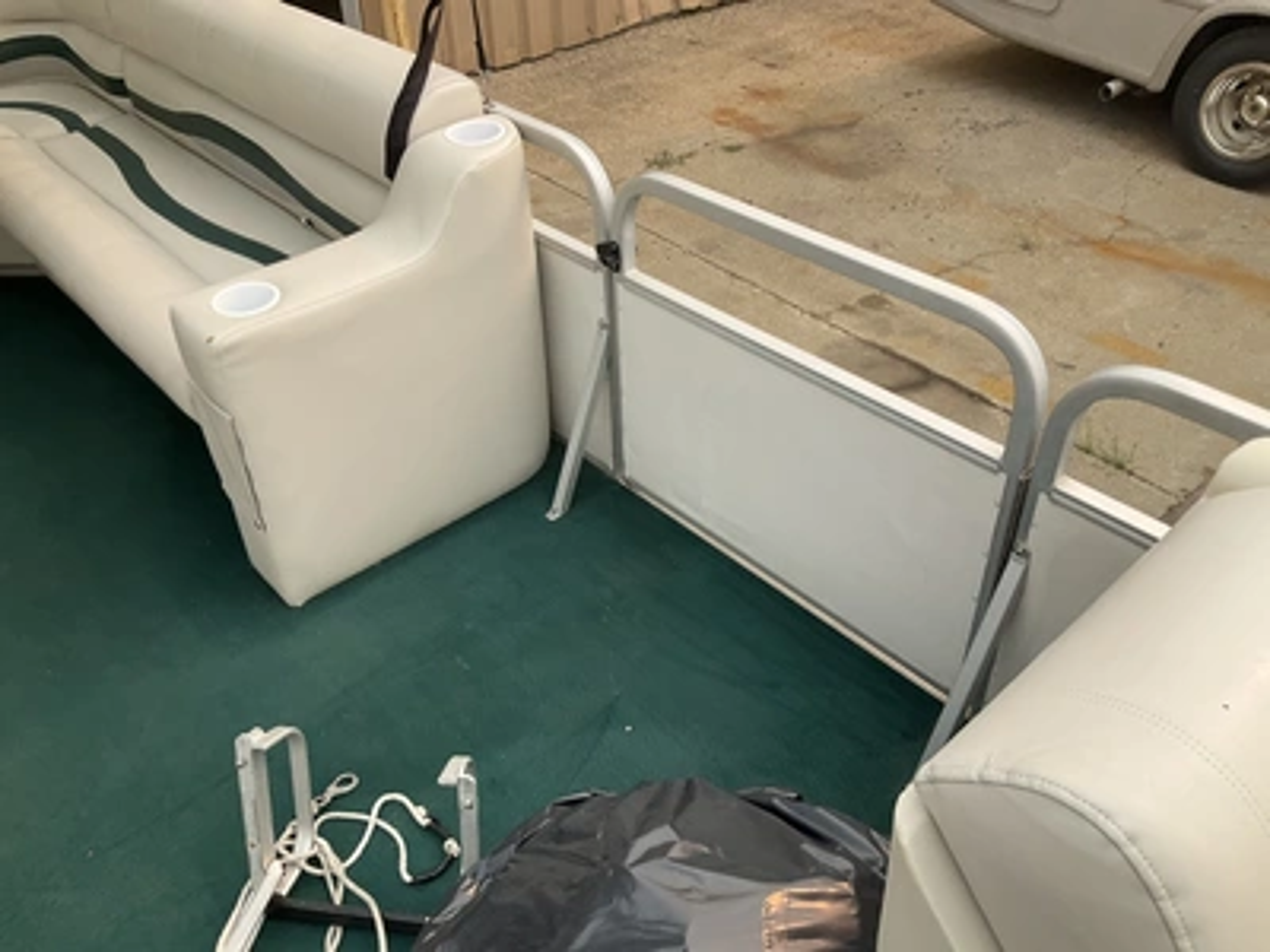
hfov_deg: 61.7
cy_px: 476
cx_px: 635
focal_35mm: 29
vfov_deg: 48.2
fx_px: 1064
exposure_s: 1/816
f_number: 1.8
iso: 25
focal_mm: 3
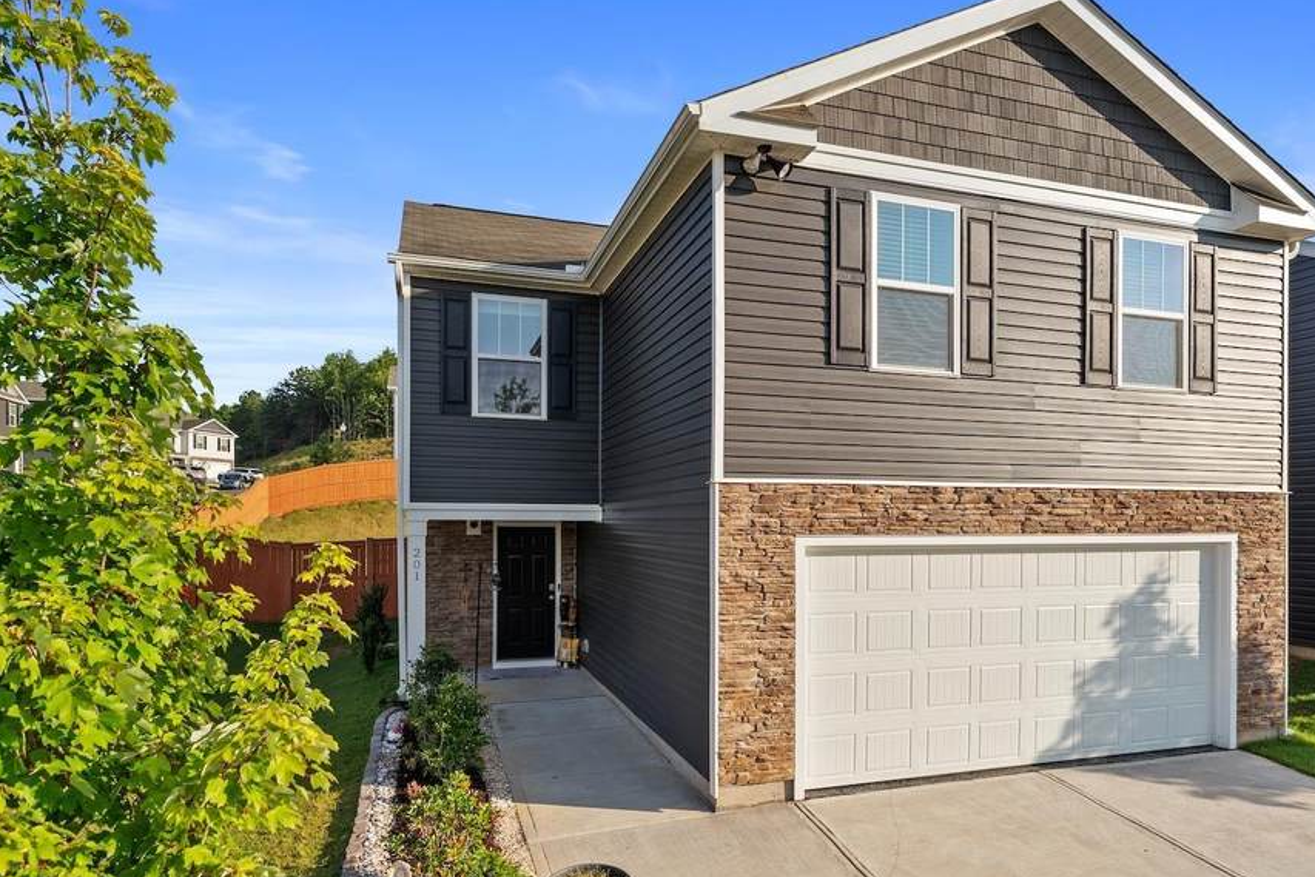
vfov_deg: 57.0
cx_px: 688
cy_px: 528
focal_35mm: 22
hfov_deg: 78.8
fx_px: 800
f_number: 5.6
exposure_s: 1/800
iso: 400
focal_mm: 14.6
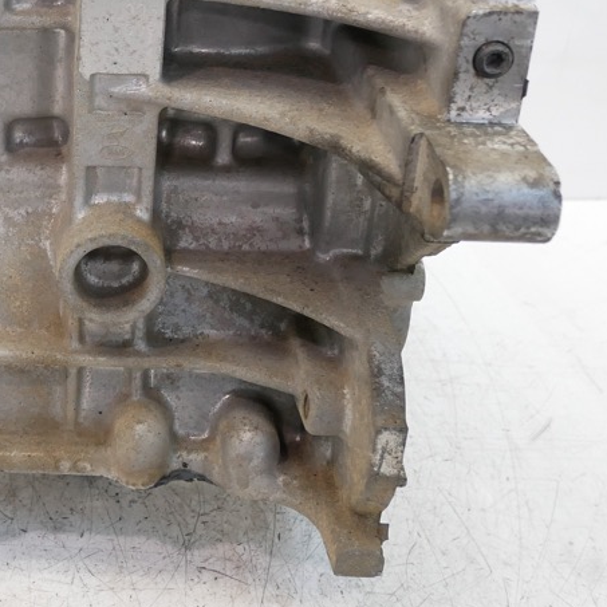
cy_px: 186
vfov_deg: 28.4
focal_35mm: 60
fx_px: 1190
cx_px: -91
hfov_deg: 26.0
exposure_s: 1/60
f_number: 3.5
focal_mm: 12
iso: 500
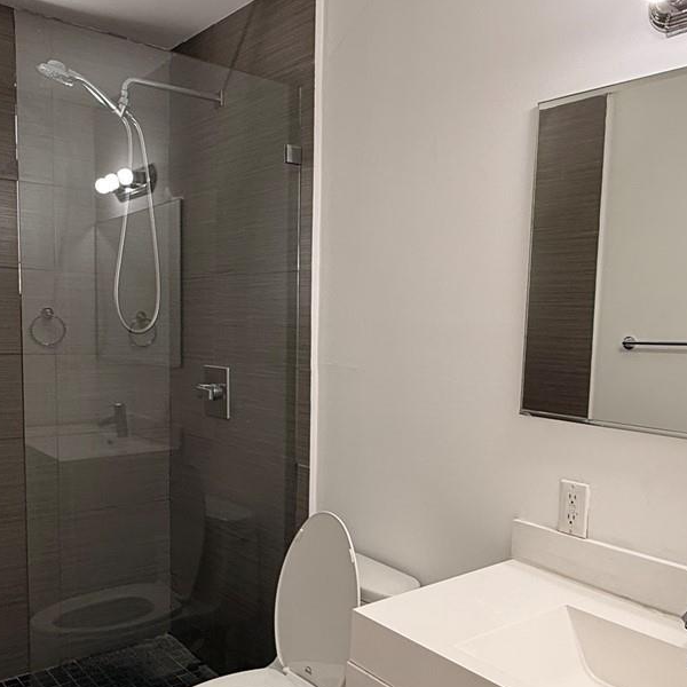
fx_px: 741
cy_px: 392
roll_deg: -1.2
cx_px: 393
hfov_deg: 49.6
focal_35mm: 33
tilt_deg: -5.3
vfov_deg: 49.6
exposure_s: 1/120
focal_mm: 2.22
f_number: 2.2
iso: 125
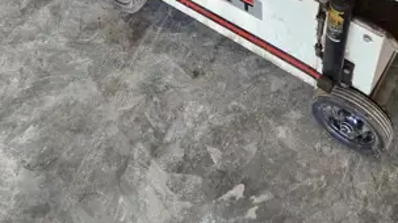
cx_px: 276
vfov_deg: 20.2
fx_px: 559
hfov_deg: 38.6
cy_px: -88
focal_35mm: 53
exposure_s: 1/120
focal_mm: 5.4
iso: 100
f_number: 1.8
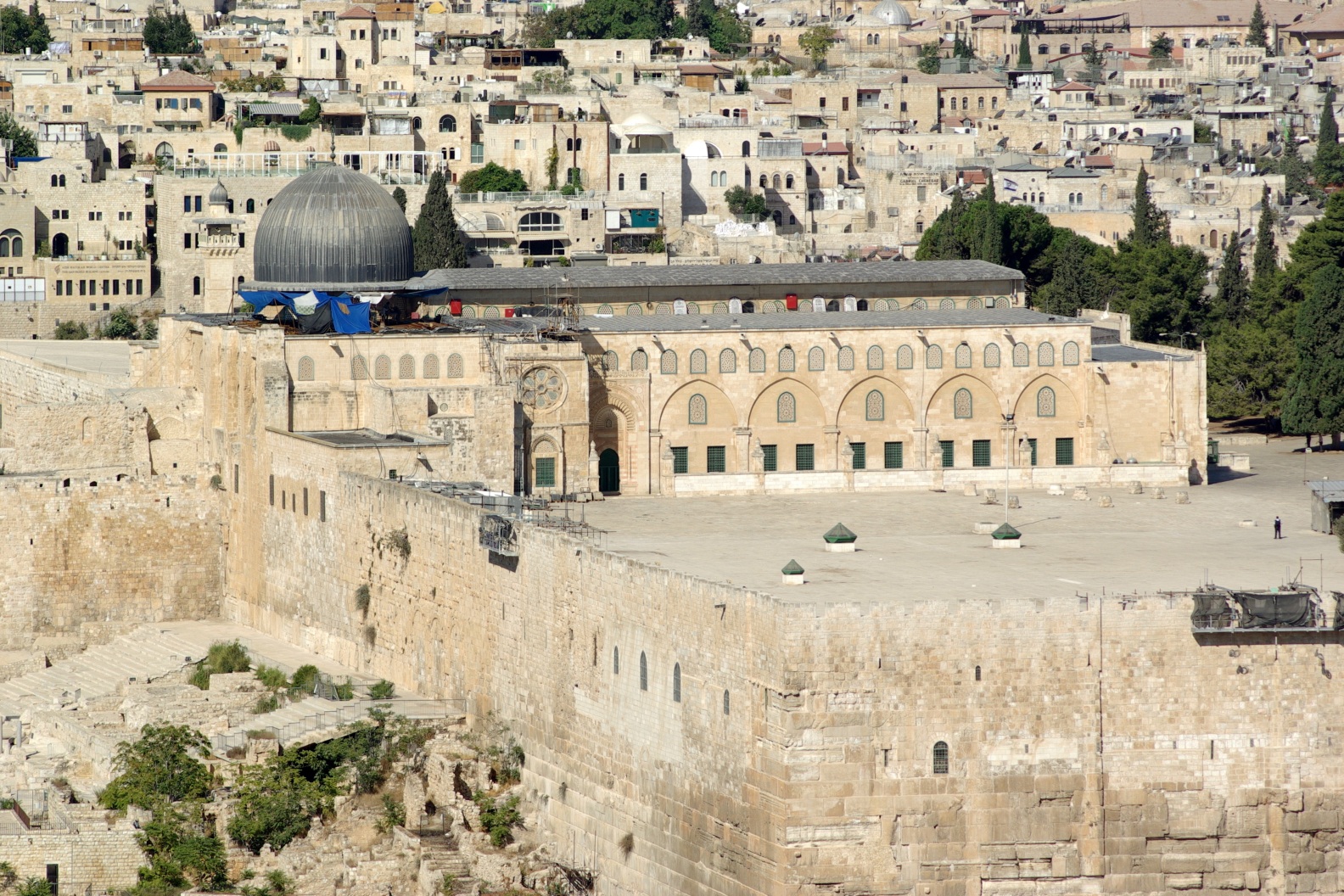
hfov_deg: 10.7
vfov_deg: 7.2
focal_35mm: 192
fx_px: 7167
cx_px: 672
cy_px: 448
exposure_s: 1/750
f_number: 8
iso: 100
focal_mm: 128
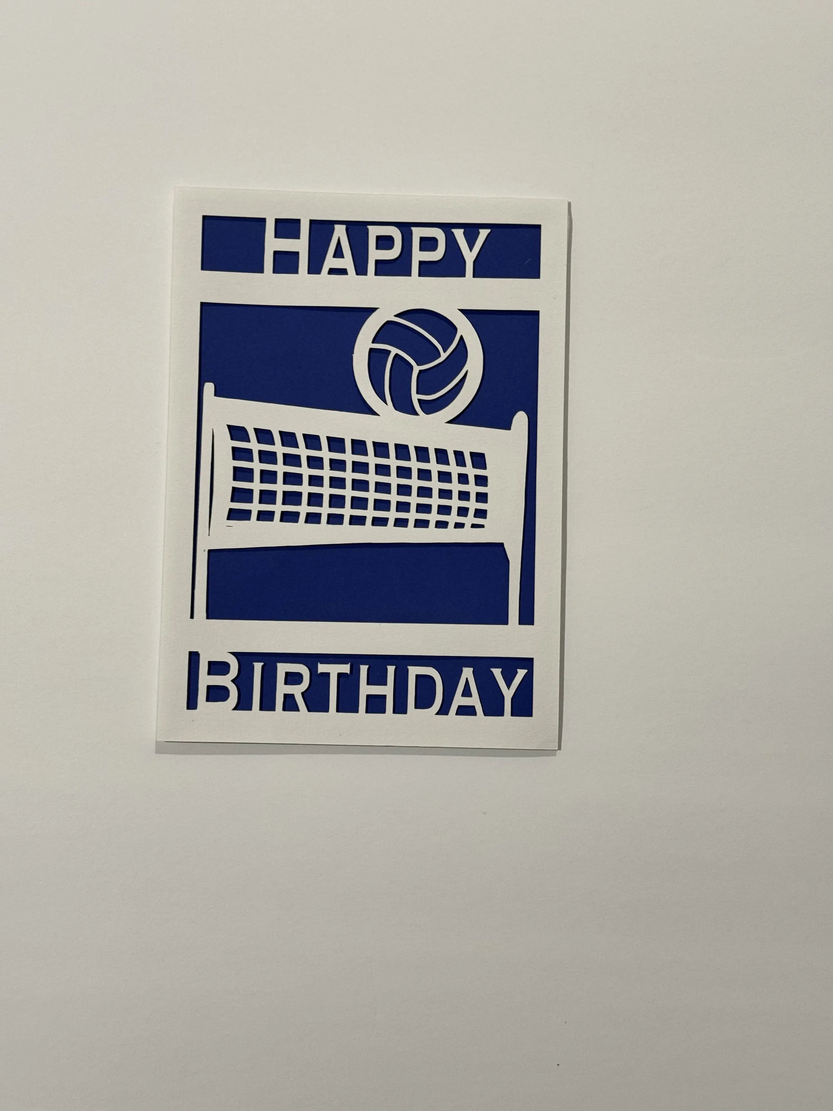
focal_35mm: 49
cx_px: 425
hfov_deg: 29.7
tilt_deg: -85.1
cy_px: 564
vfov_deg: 38.9
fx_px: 1572
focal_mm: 6.86
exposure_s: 1/60
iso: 200
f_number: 1.78
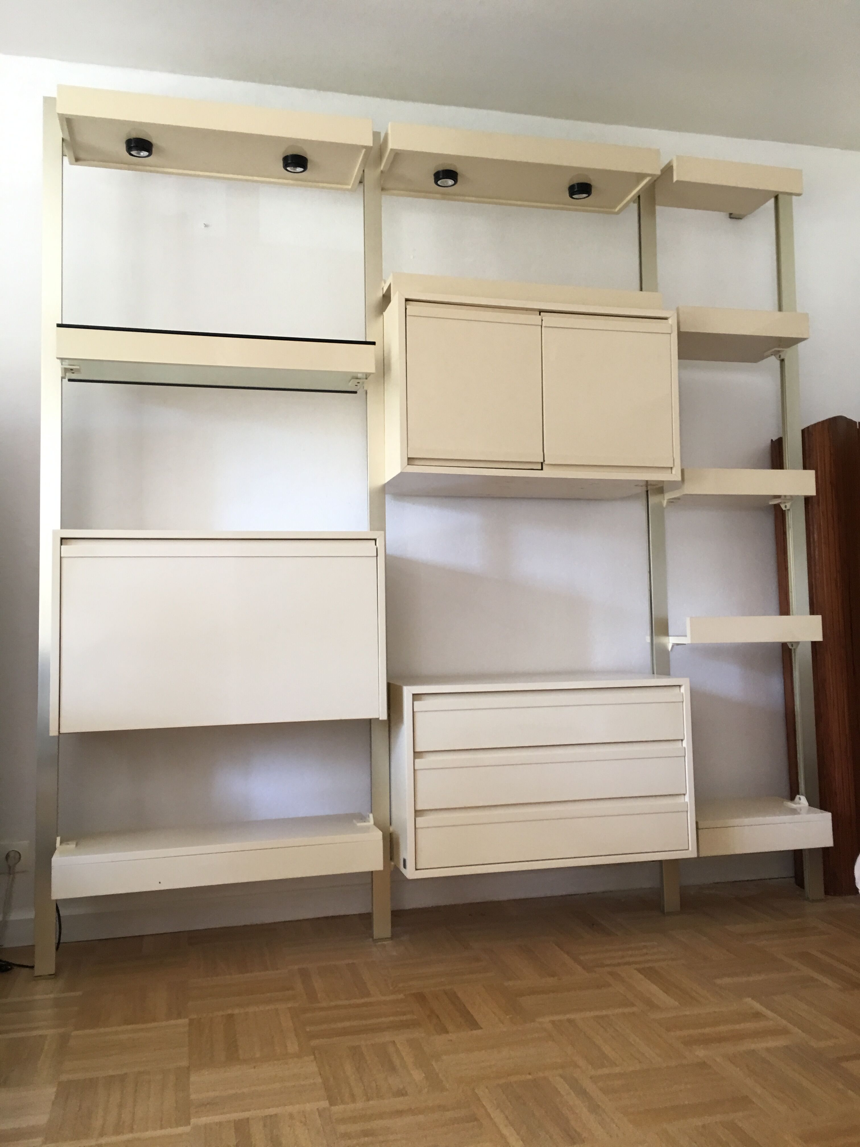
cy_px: 574
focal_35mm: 29
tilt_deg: +4.7
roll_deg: +1.0
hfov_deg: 48.2
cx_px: 430
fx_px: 961
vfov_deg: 61.7
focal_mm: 4.15
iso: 50
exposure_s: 1/17
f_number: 2.2
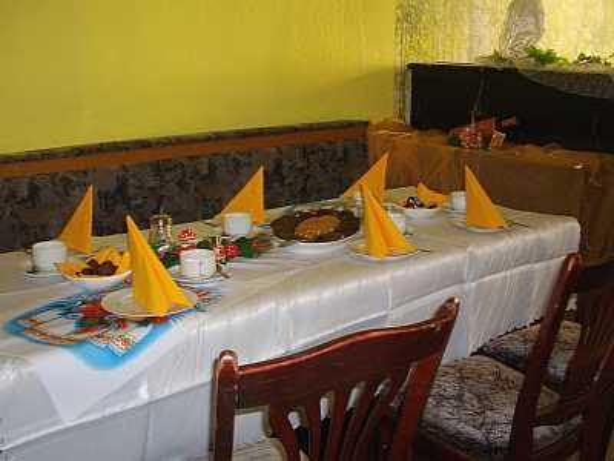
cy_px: 230
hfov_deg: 50.1
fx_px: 656
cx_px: 307
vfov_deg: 38.7
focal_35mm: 37
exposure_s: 1/50
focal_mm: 6.2
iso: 200
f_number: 2.8
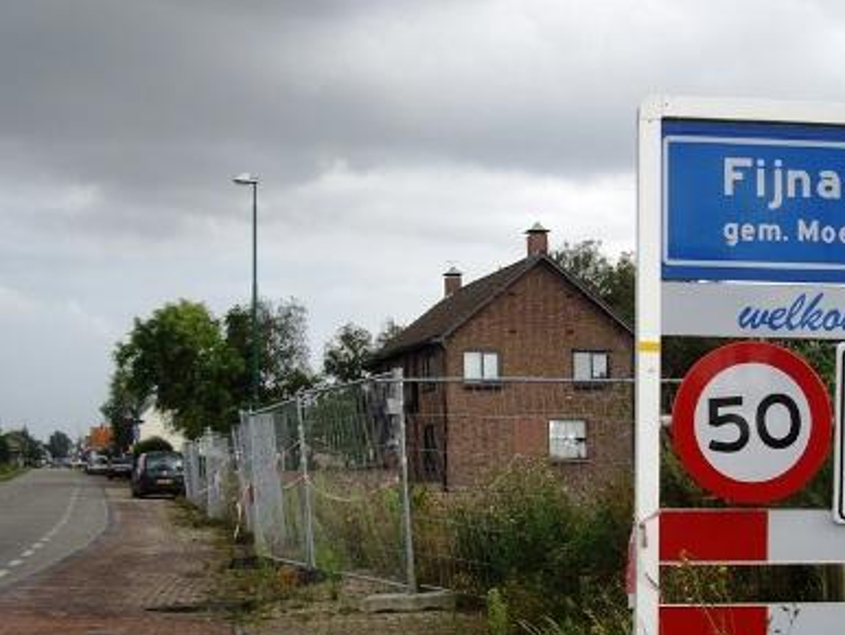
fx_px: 1539
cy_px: 383
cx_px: 560
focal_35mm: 63
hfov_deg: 30.5
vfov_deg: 23.3
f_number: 2.8
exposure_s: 1/320
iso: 64
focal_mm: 7.9
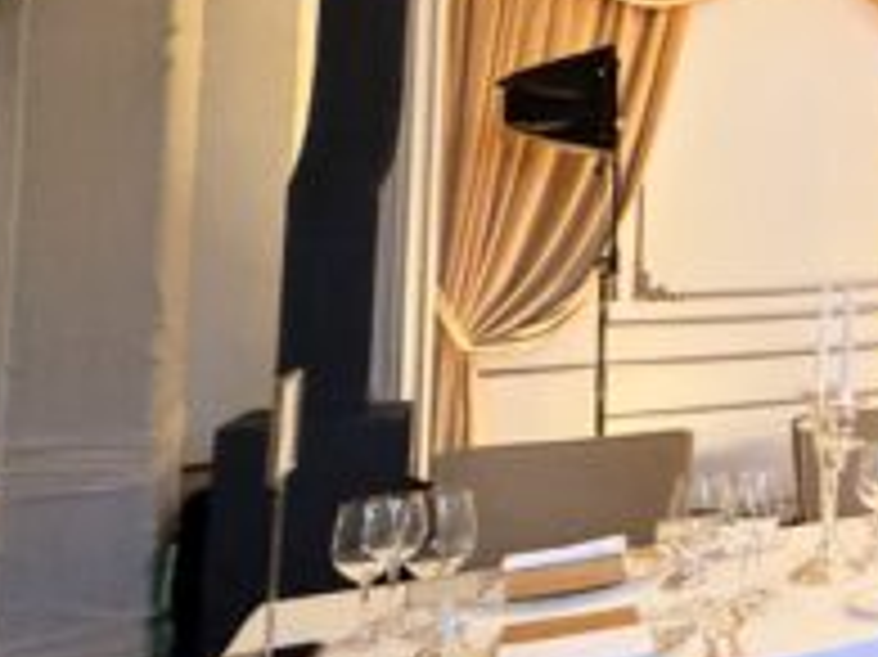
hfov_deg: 26.6
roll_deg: -0.7
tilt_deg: +2.1
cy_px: 148
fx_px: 1166
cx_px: 1378
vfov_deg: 30.8
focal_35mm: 46
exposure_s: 1/25
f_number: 2.2
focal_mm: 2.22
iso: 1250
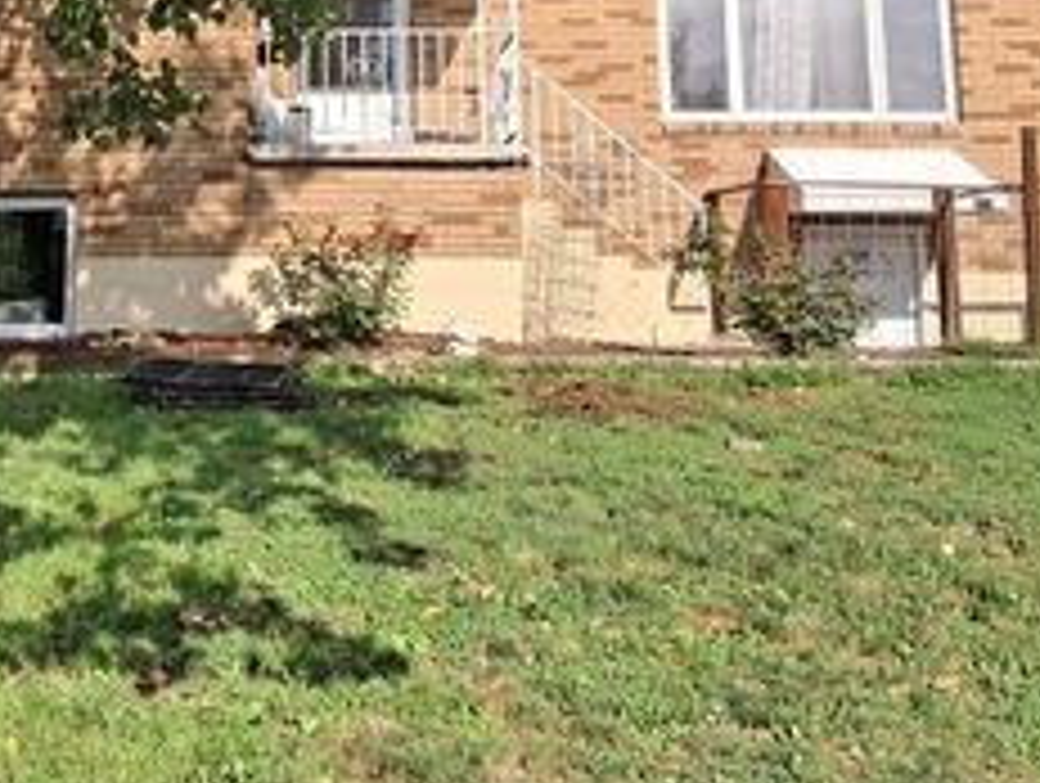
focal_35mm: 54
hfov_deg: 34.9
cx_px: 288
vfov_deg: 25.7
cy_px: -2
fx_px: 1625
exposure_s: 1/1092
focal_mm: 4.69
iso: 25
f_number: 1.8
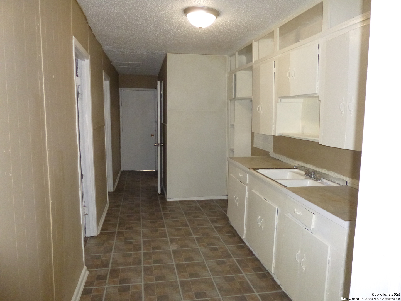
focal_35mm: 25
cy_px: 150
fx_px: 290
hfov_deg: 69.4
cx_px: 200
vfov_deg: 54.9
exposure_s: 1/60
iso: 400
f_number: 3.1
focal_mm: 4.5
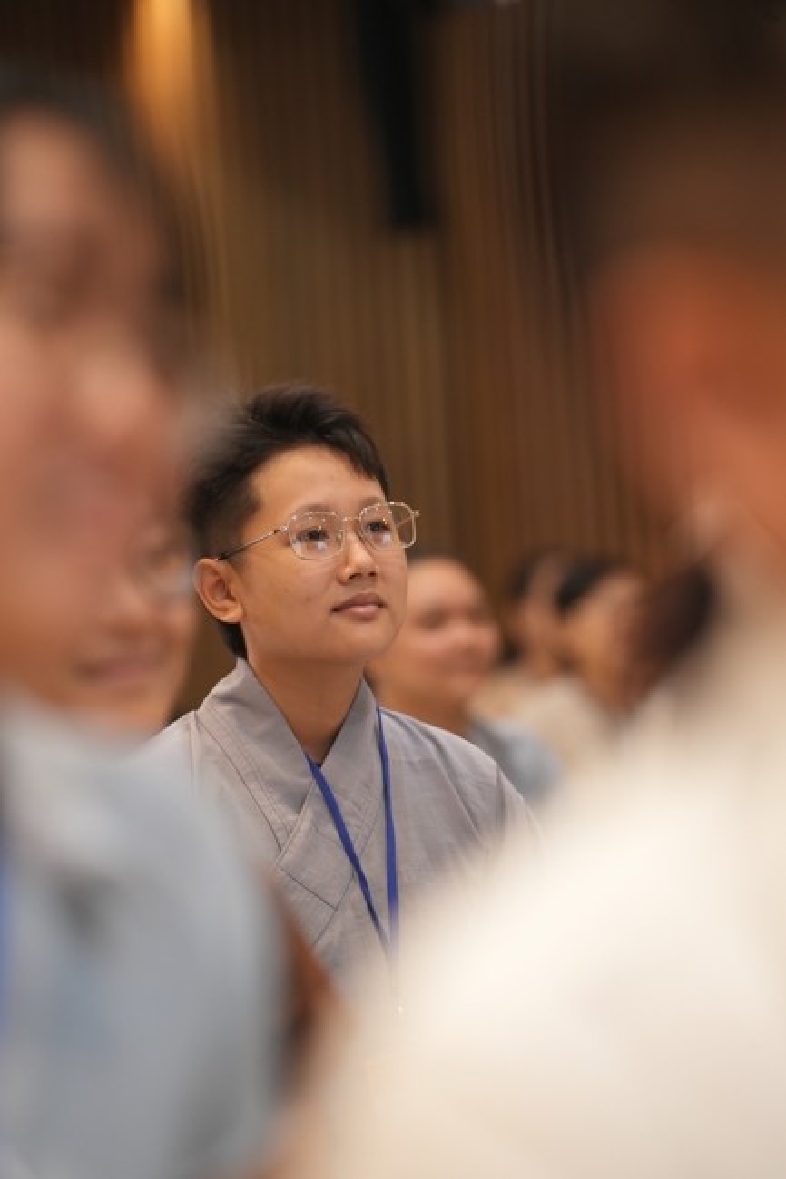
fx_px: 4915
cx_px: 393
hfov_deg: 9.1
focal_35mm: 150
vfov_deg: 13.7
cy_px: 590
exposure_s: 1/125
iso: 1250
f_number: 2.8
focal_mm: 150
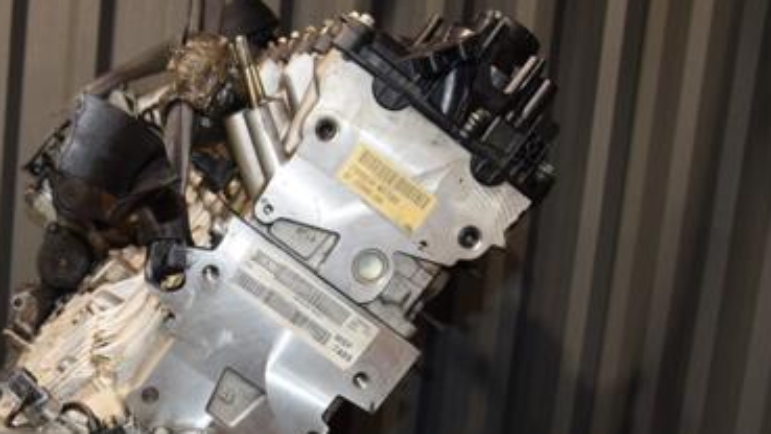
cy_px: 378
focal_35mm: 46
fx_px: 941
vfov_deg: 25.3
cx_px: 150
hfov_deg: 42.5
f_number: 5
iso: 800
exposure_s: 1/60
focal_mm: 18
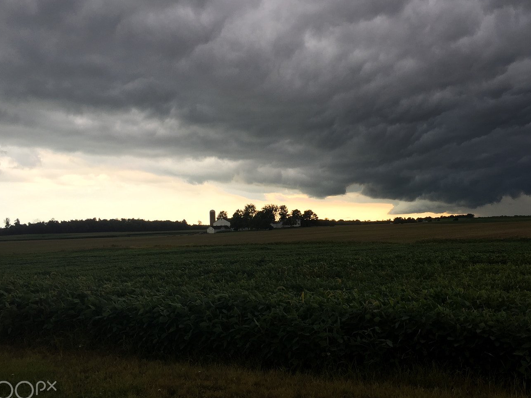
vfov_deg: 39.7
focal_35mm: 36
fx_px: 552
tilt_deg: +3.0
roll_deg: +0.1
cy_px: 198
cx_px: 284
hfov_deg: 51.3
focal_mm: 4.15
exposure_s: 1/134
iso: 32
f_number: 2.2
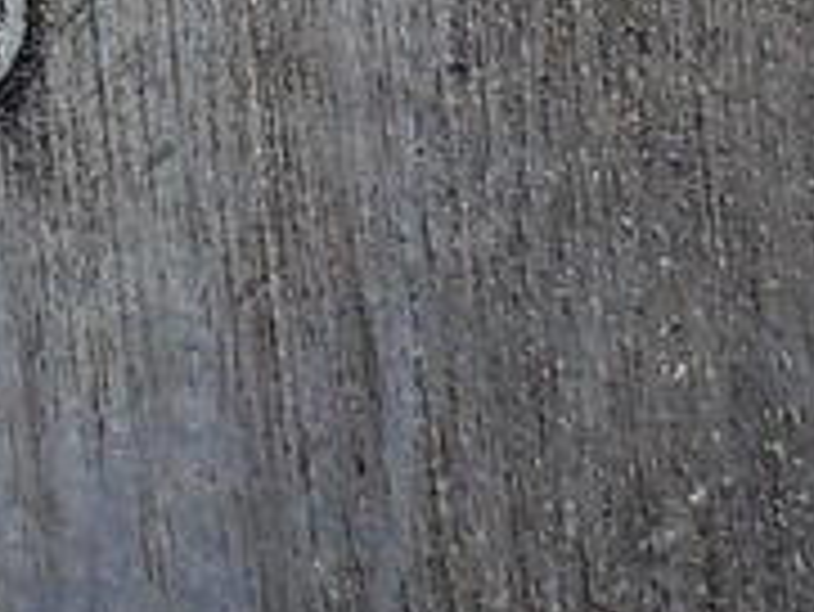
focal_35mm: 106
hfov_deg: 16.3
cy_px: -153
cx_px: -535
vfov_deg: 13.5
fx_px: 2494
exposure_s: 1/30
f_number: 3.3
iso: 400
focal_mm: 4.1
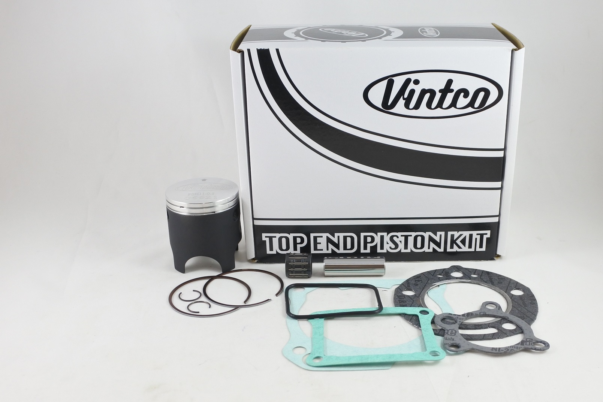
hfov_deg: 57.2
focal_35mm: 33
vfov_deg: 40.0
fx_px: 553
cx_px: 302
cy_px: 201
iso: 450
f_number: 3.8
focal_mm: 12.3
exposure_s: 1/125
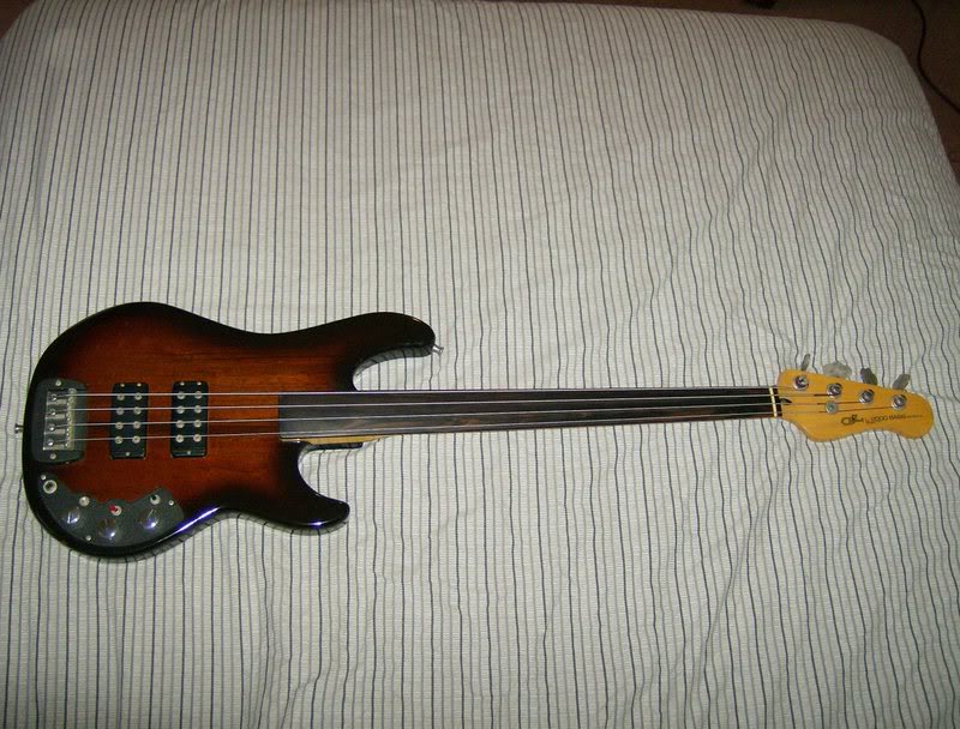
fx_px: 1003
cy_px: 364
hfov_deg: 51.1
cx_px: 480
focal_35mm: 36
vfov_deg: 40.0
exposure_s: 1/60
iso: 200
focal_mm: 6
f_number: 2.8
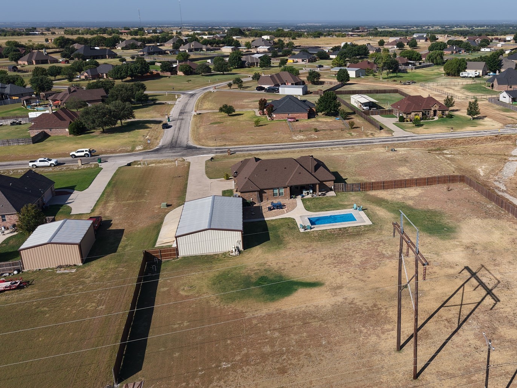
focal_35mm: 36
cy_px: 182
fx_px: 538
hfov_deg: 49.9
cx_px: 369
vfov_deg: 39.6
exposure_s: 1/4000
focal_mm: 8.67
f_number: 1.8
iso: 110
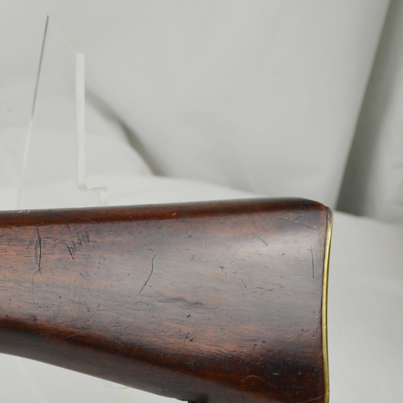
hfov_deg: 12.0
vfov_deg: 12.1
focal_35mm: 144
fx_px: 1897
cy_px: 278
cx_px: -10
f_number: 5.6
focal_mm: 52
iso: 280
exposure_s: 1/125
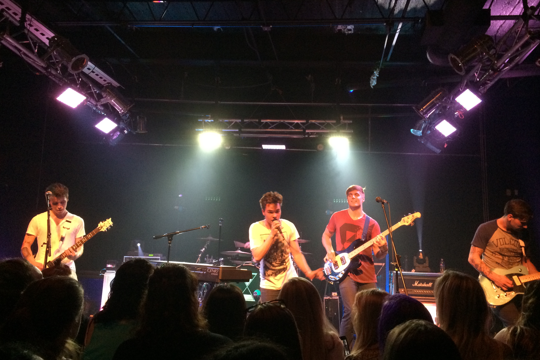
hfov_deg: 60.3
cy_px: 171
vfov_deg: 42.3
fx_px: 465
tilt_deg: +8.3
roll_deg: -2.0
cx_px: 271
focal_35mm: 31
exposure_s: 1/24
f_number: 2.2
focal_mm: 4.15
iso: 320
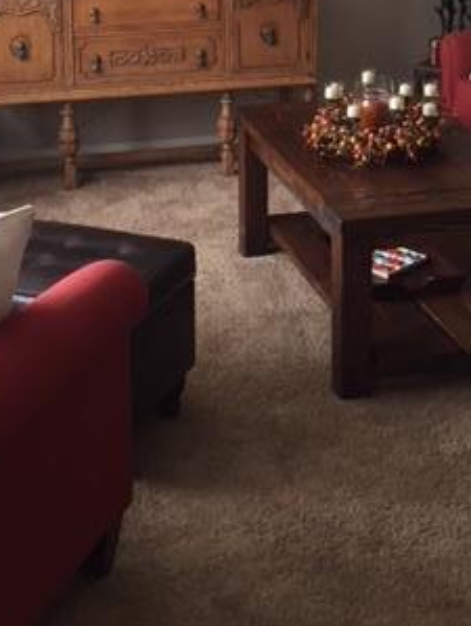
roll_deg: +0.9
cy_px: 2
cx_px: 241
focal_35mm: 62
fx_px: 1122
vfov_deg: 29.2
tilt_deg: -9.5
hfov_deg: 23.7
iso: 100
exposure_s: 1/30
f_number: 2.2
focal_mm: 4.15
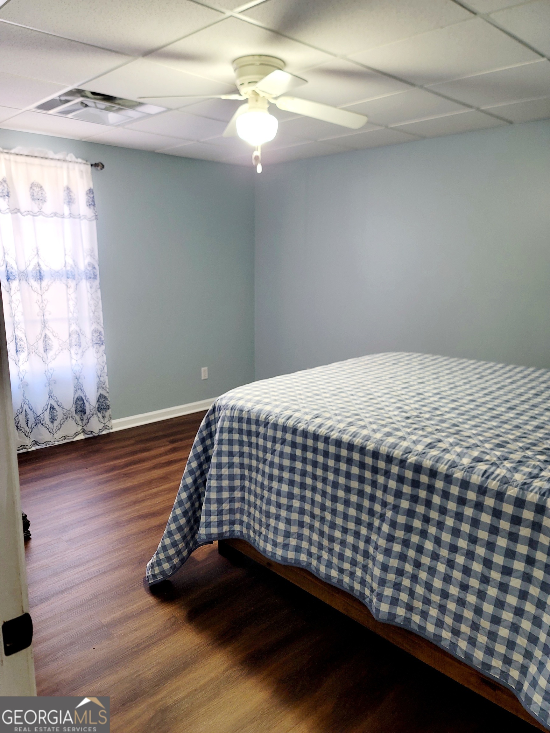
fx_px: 530
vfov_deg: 69.4
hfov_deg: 54.9
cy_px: 366
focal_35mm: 25
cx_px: 275
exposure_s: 1/40
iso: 200
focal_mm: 7
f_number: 1.8
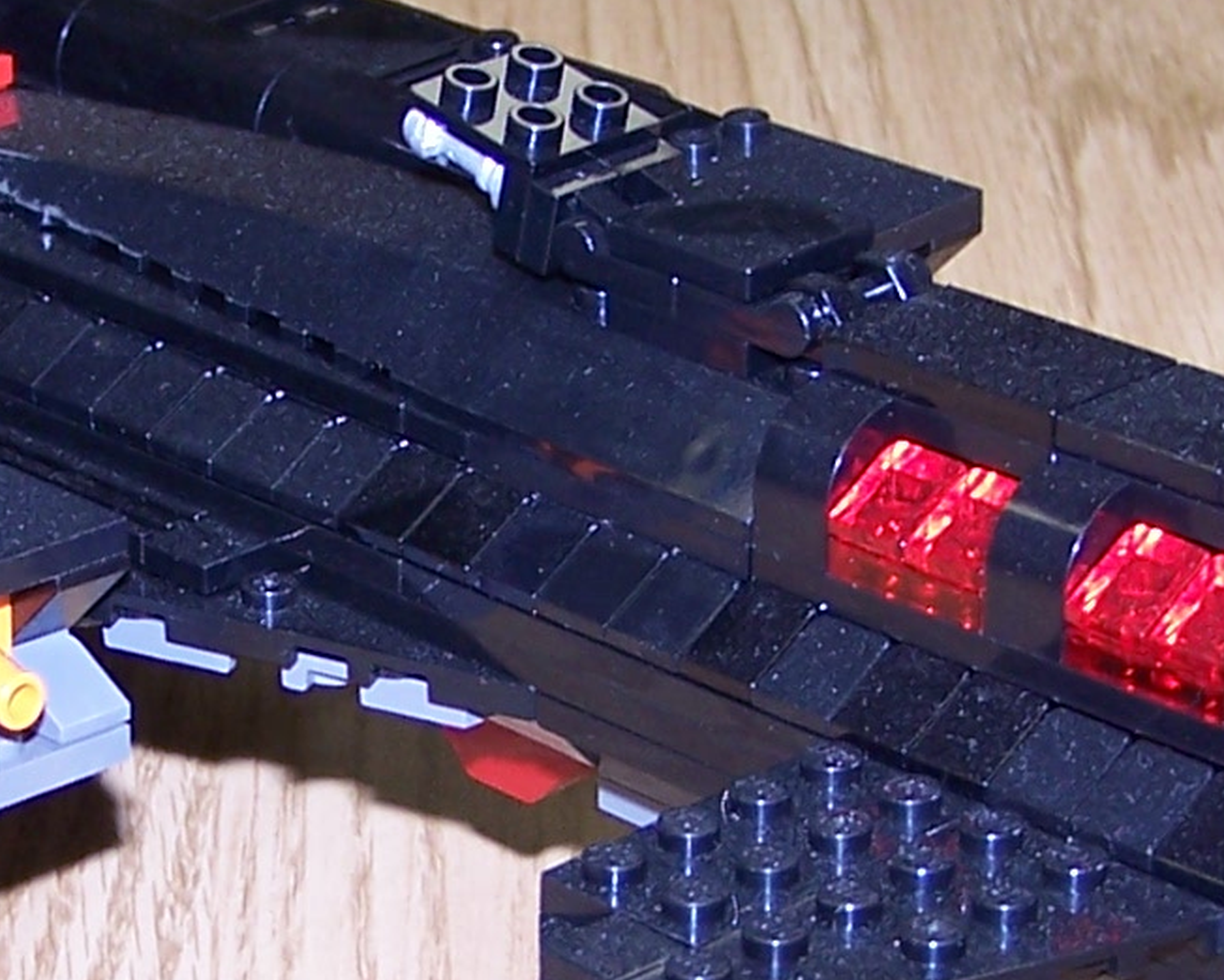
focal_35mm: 131
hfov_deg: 14.6
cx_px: 310
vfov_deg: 11.8
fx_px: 4747
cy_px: 655
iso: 80
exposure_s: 1/60
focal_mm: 6.3
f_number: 2.8
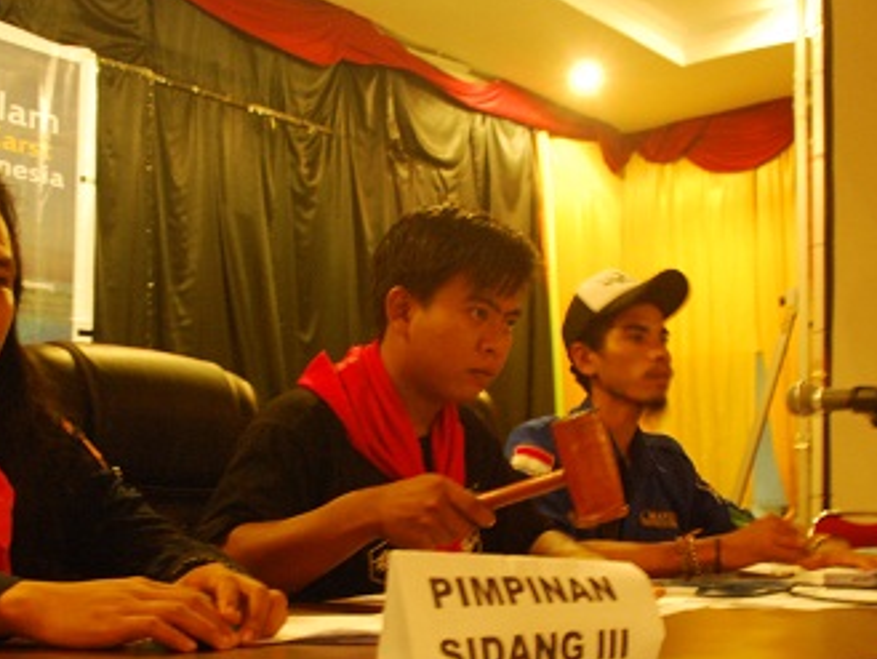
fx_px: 1242
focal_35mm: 49
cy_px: 495
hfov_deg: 38.8
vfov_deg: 29.2
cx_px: 363
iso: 800
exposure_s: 1/2.5
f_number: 4.5
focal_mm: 18
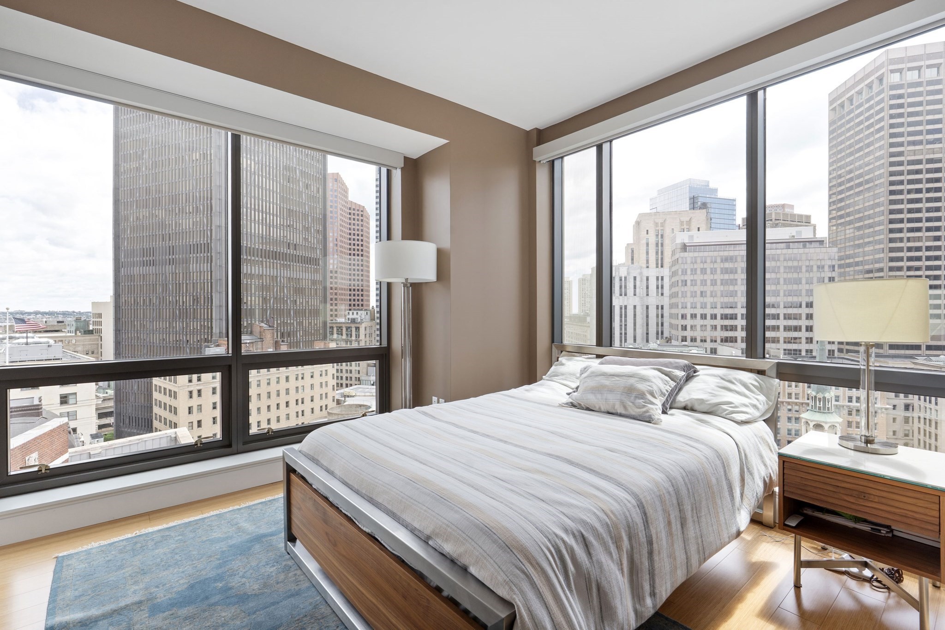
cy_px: 315
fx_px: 420
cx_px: 472
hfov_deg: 96.7
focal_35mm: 16
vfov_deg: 73.7
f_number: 8
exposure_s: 1/160
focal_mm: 16
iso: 400
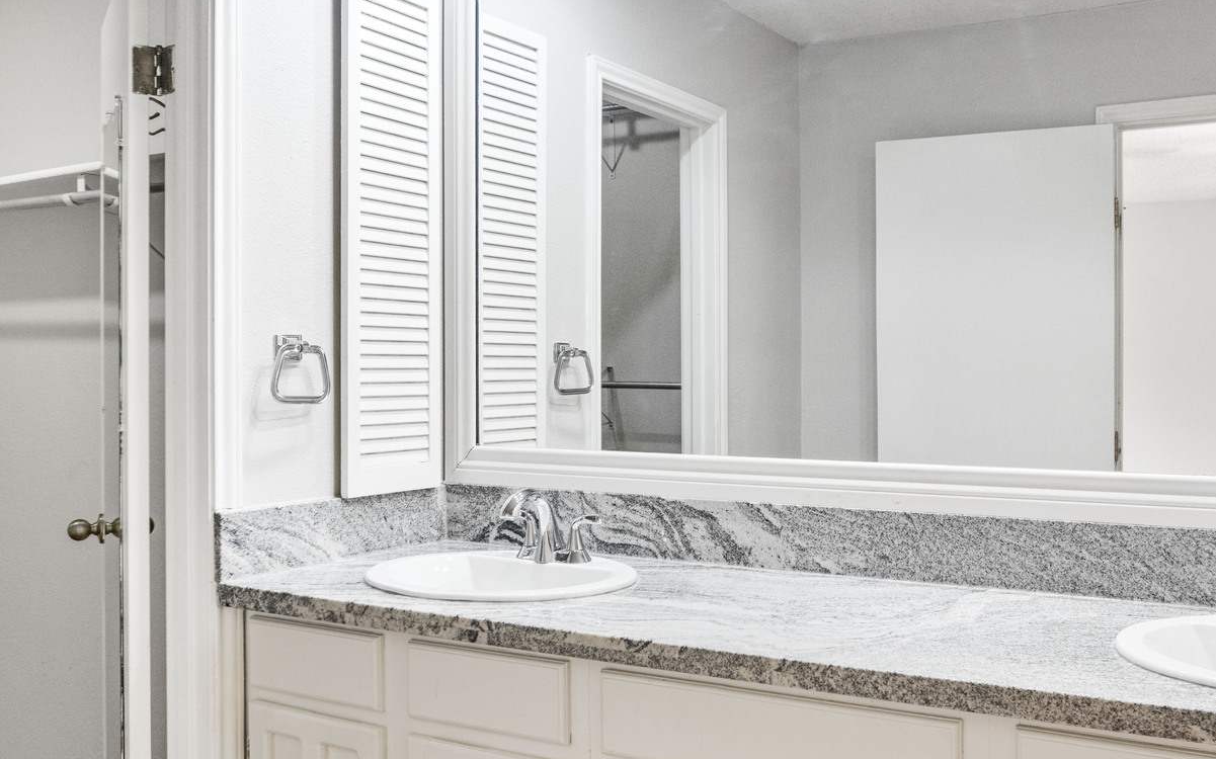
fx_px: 1093
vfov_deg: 38.3
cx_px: 739
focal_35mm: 33
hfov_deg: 57.6
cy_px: 391
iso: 400
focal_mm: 16
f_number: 5
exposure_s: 1/60
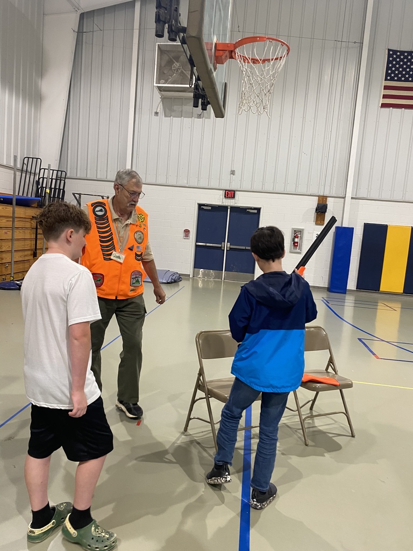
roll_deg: -5.7
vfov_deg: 67.3
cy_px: 276
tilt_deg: -5.0
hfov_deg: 53.1
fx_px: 414
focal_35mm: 26
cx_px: 206
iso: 125
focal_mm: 4.25
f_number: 1.8
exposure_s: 1/60
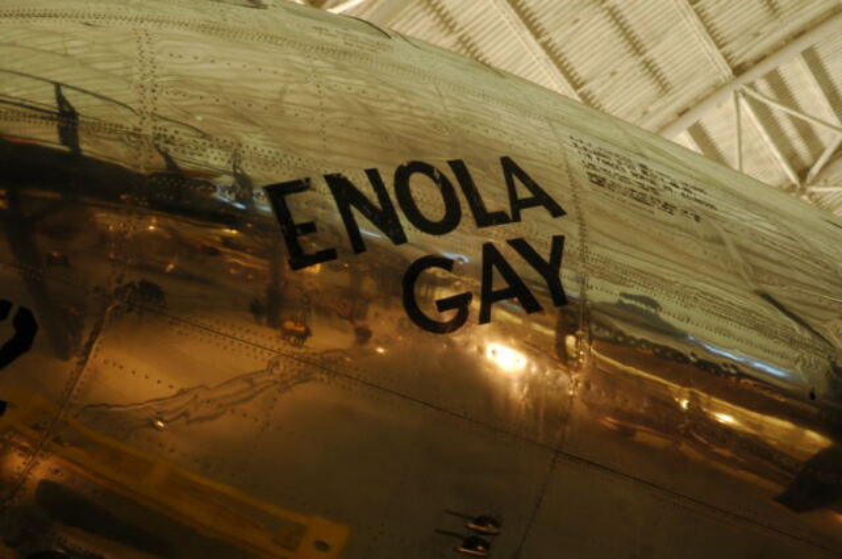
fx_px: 1822
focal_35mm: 78
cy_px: 280
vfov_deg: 17.4
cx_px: 421
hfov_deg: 26.0
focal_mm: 52
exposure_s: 1/8
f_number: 5.6
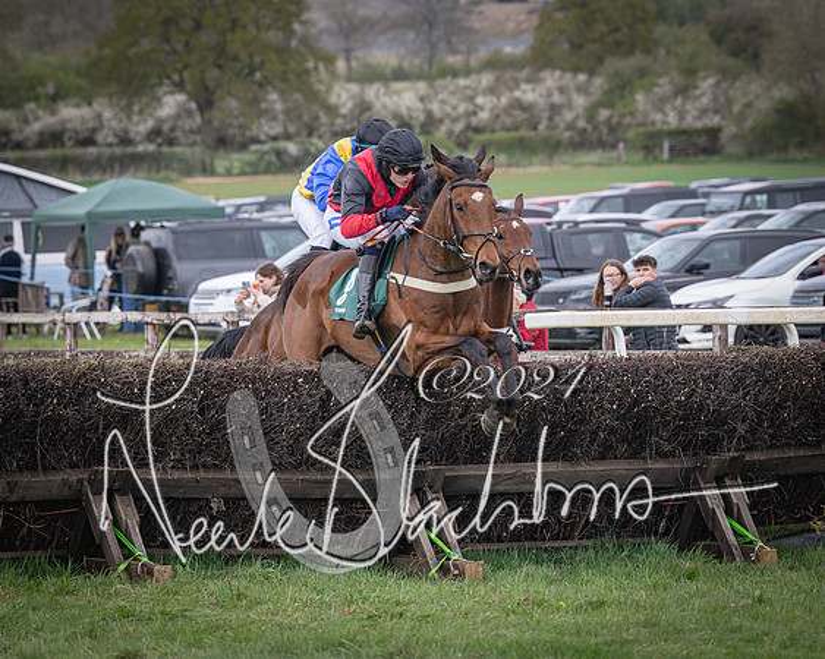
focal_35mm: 311
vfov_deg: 5.0
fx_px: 7602
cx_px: 468
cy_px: 310
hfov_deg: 6.2
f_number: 5
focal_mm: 180
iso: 800
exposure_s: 1/1600
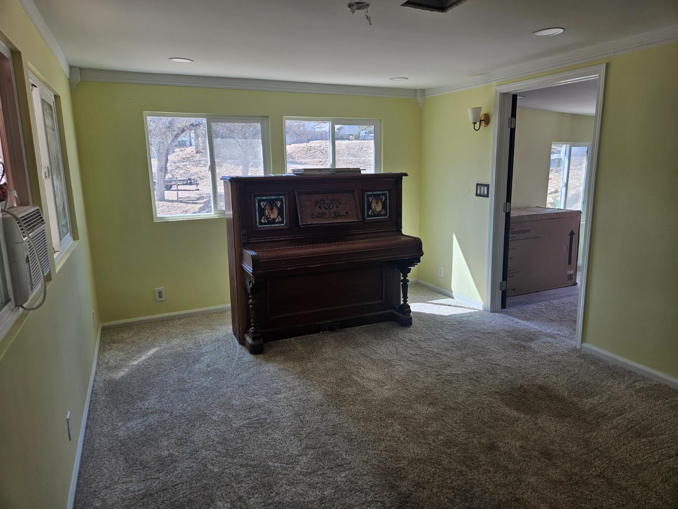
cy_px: 254
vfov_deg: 58.9
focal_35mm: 23
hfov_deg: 73.9
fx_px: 450
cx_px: 339
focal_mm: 5.4
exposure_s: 1/180
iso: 40
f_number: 1.8
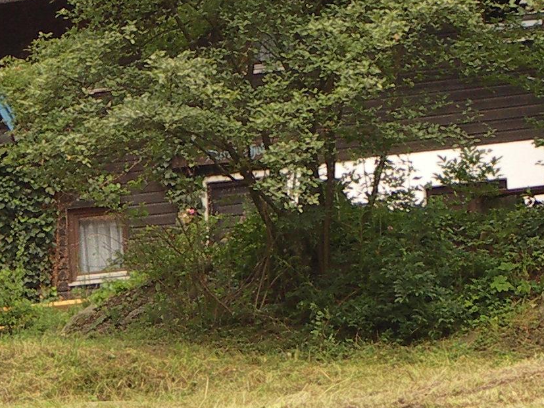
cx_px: 162
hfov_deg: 5.1
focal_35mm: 387
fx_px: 6081
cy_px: 197
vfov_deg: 3.8
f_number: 3.5
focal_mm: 25.3
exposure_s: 1/60
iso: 100
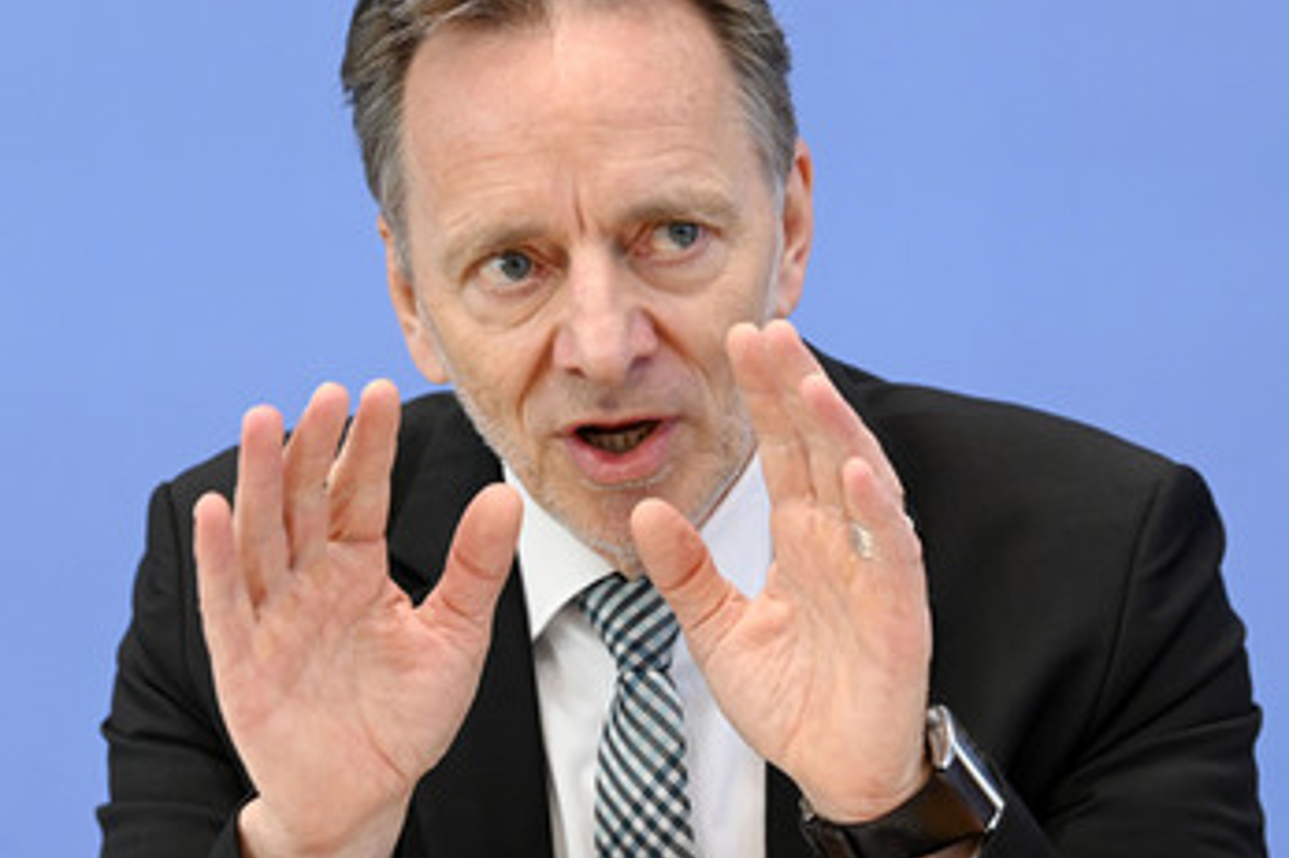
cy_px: 349
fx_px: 5583
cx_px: 600
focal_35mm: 156
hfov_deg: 13.2
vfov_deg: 8.8
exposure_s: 1/640
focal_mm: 120
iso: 4000
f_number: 5.6
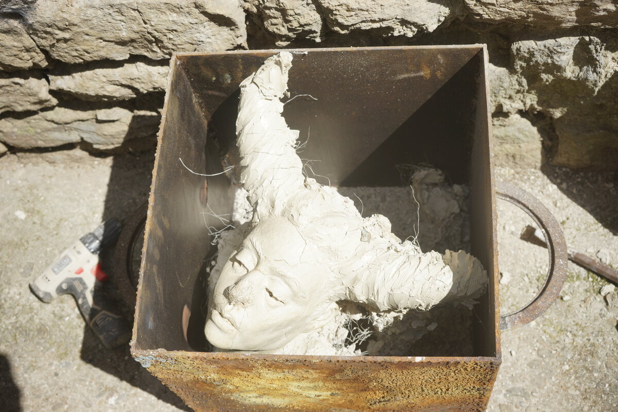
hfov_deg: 41.9
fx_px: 807
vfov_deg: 28.6
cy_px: 206
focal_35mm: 47
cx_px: 309
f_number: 5.6
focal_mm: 47
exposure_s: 1/500
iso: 100
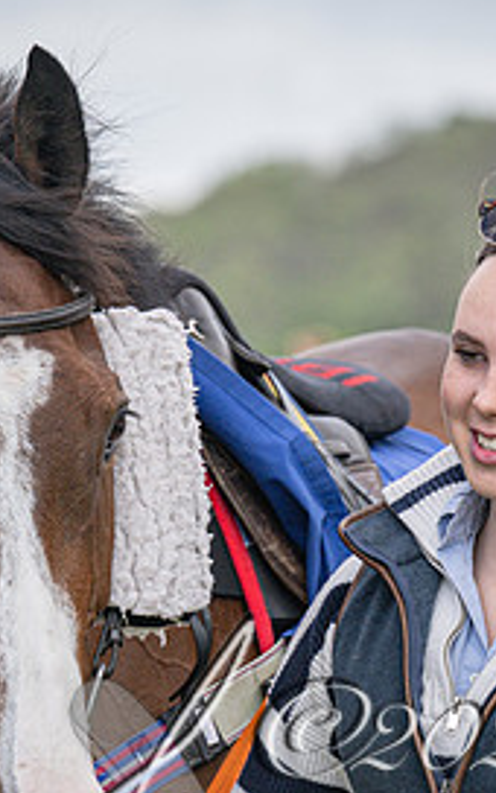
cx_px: 133
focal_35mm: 420
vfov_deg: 5.0
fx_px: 9084
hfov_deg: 3.1
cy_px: 430
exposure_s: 1/1600
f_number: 4
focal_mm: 125
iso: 400
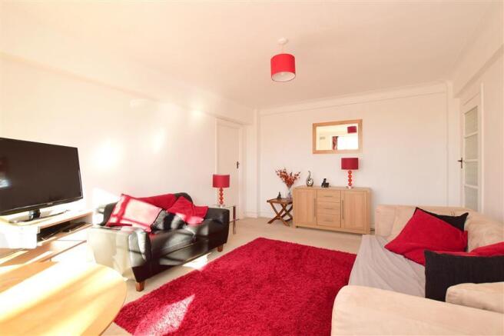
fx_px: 231
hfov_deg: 95.0
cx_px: 252
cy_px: 168
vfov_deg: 72.0
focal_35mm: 16
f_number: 6.3
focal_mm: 11
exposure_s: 1/40
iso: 200
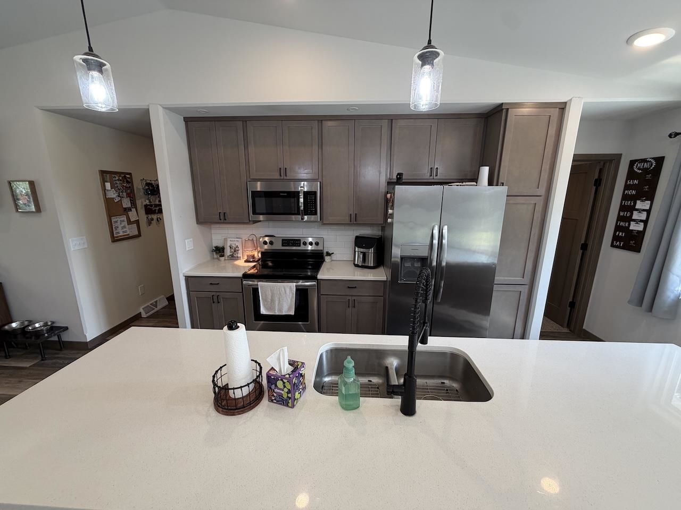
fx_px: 275
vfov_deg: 85.7
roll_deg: -0.3
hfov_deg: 102.1
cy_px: 255
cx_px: 340
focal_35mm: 14
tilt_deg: -12.4
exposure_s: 1/120
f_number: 2.2
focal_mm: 2.22
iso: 160
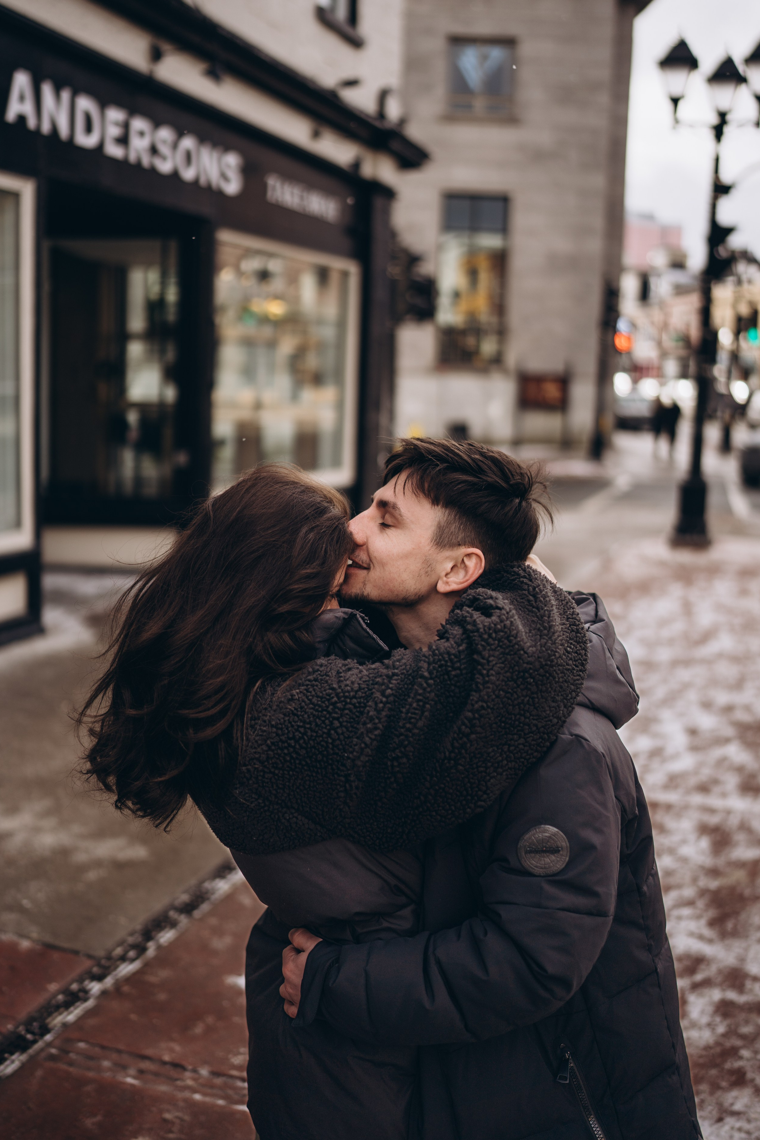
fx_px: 1203
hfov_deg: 35.1
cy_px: 580
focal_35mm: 38
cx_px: 392
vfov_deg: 50.7
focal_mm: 35
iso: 100
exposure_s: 1/3200
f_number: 1.4
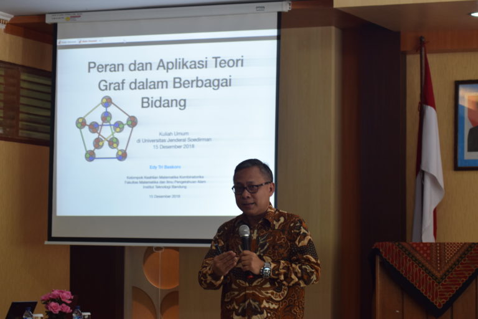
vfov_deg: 13.0
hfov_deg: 19.5
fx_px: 1394
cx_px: 239
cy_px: 160
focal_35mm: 105
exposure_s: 1/40
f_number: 6.3
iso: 800
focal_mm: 70
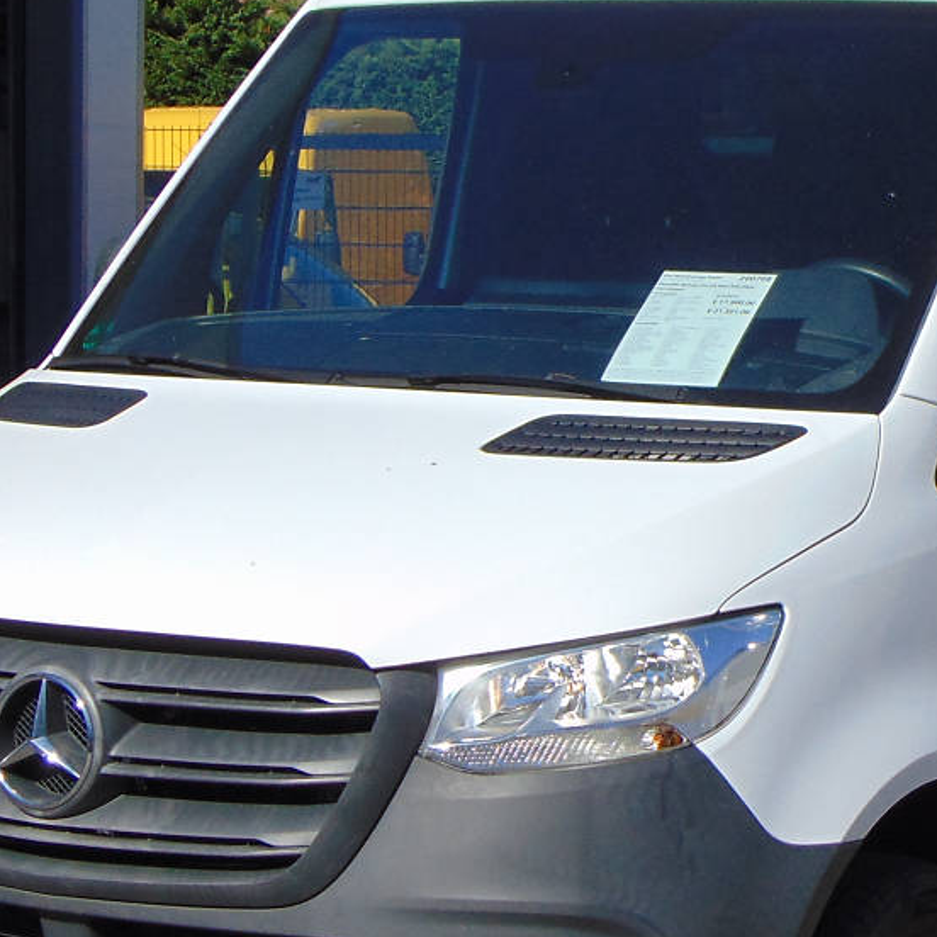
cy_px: 492
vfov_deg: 13.6
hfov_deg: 13.5
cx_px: 827
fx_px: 3920
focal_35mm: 128
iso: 80
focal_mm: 9
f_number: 9
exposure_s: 1/250
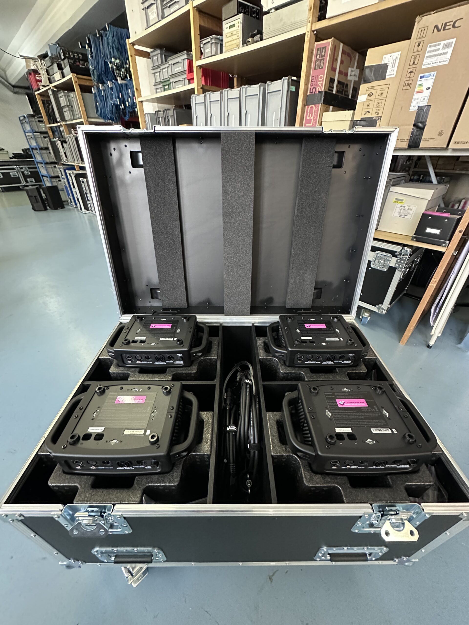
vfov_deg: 102.1
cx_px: 234
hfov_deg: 85.7
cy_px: 312
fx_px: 253
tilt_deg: -33.3
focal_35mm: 14
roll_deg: -1.2
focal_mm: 2.22
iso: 800
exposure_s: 1/50
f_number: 2.2
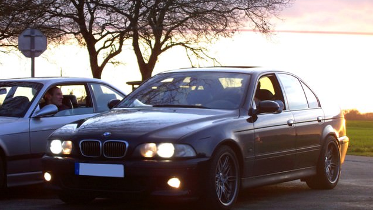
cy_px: 114
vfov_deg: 10.8
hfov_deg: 19.1
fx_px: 1108
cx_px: 187
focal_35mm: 112
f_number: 4
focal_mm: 17.5
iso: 140
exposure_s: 1/90
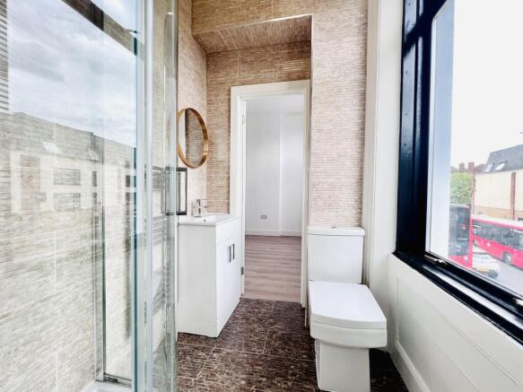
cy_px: 196
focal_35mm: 13
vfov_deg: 89.9
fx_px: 196
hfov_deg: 106.2
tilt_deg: -2.3
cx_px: 262
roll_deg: +1.1
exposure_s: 1/173
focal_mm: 1.57
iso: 32
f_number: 1.8
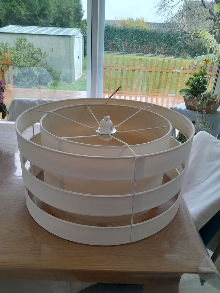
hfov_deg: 53.1
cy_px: 146
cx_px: 110
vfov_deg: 67.3
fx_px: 220
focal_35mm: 26
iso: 160
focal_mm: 3.98
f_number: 1.8
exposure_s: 1/50
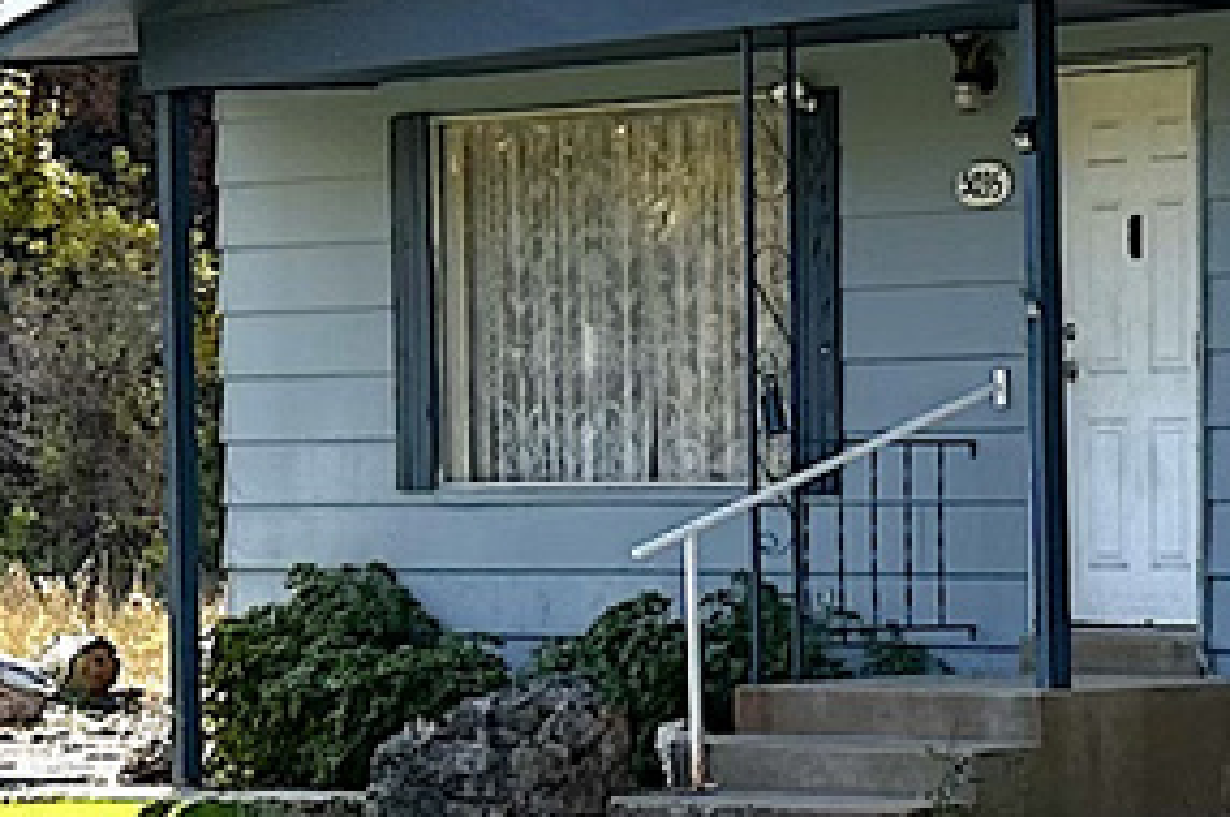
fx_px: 6109
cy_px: 907
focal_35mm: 179
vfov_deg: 7.6
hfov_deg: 11.1
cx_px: 1780
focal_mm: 6.86
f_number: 1.78
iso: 80
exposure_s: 1/1949
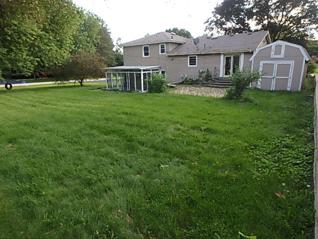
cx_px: 159
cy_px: 120
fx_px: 193
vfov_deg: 63.4
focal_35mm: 21
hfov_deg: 79.0
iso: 125
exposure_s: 1/80
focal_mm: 3.7
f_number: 3.5
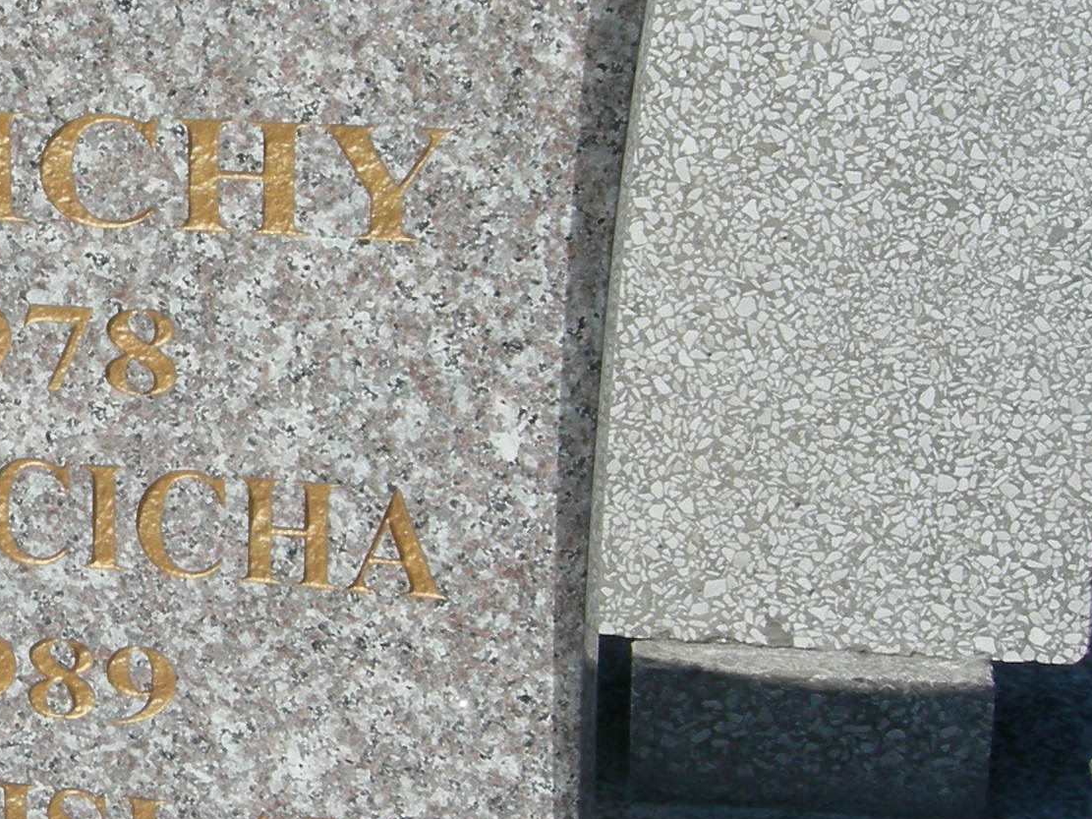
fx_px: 2650
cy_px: 230
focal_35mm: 84
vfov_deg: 17.5
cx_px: -109
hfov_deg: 22.0
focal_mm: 7.5
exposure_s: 1/334
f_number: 6.8
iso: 64
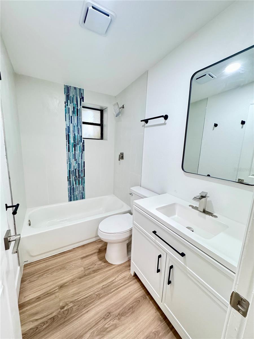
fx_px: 137
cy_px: 170
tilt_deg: -10.0
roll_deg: -1.5
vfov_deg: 102.1
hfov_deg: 85.7
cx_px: 127
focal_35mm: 14
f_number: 2.2
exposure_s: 1/60
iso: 640
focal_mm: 2.22
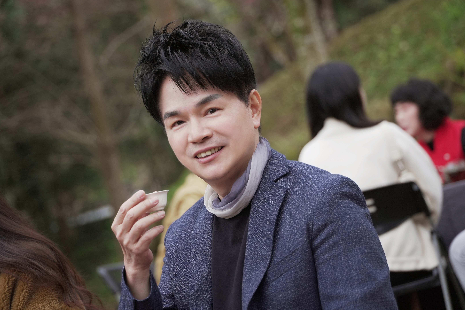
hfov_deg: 21.5
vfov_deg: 14.4
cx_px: 234
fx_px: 1227
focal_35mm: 95
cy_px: 156
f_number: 4
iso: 800
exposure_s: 1/250
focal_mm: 94
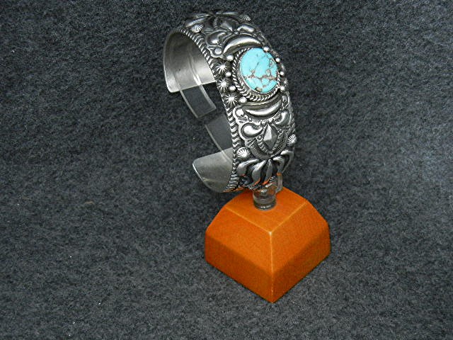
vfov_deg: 21.6
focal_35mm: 68
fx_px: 890
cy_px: 170
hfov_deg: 28.6
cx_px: 226
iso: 800
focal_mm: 12.2
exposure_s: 1/30
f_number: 4.1
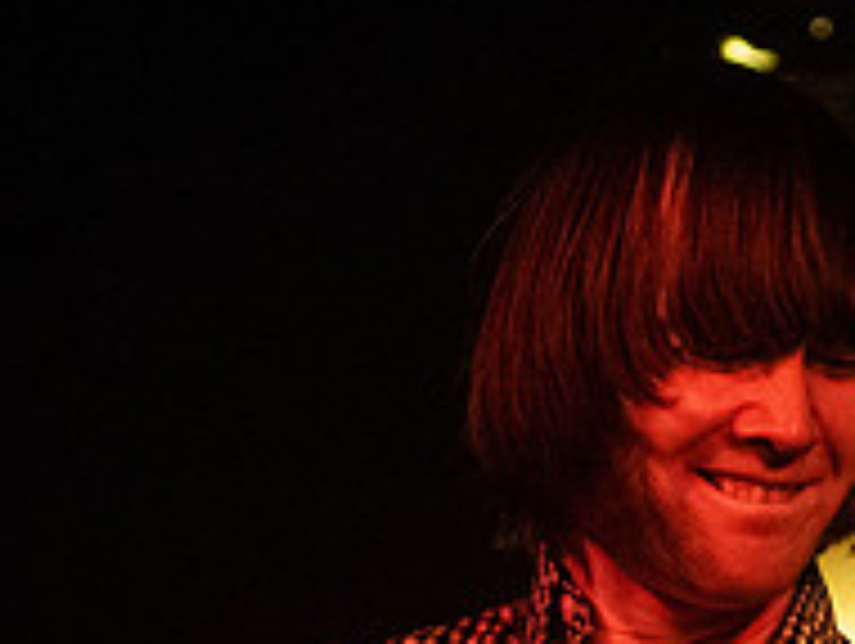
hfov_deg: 8.0
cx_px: 865
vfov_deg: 6.0
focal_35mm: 247
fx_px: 6109
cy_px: 761
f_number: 3.2
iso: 3200
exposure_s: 1/60
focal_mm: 80
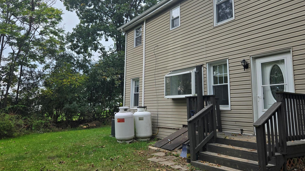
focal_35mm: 29
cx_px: 145
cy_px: 71
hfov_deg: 66.0
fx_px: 234
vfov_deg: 40.0
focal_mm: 5.4
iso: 80
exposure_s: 1/1148
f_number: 1.8
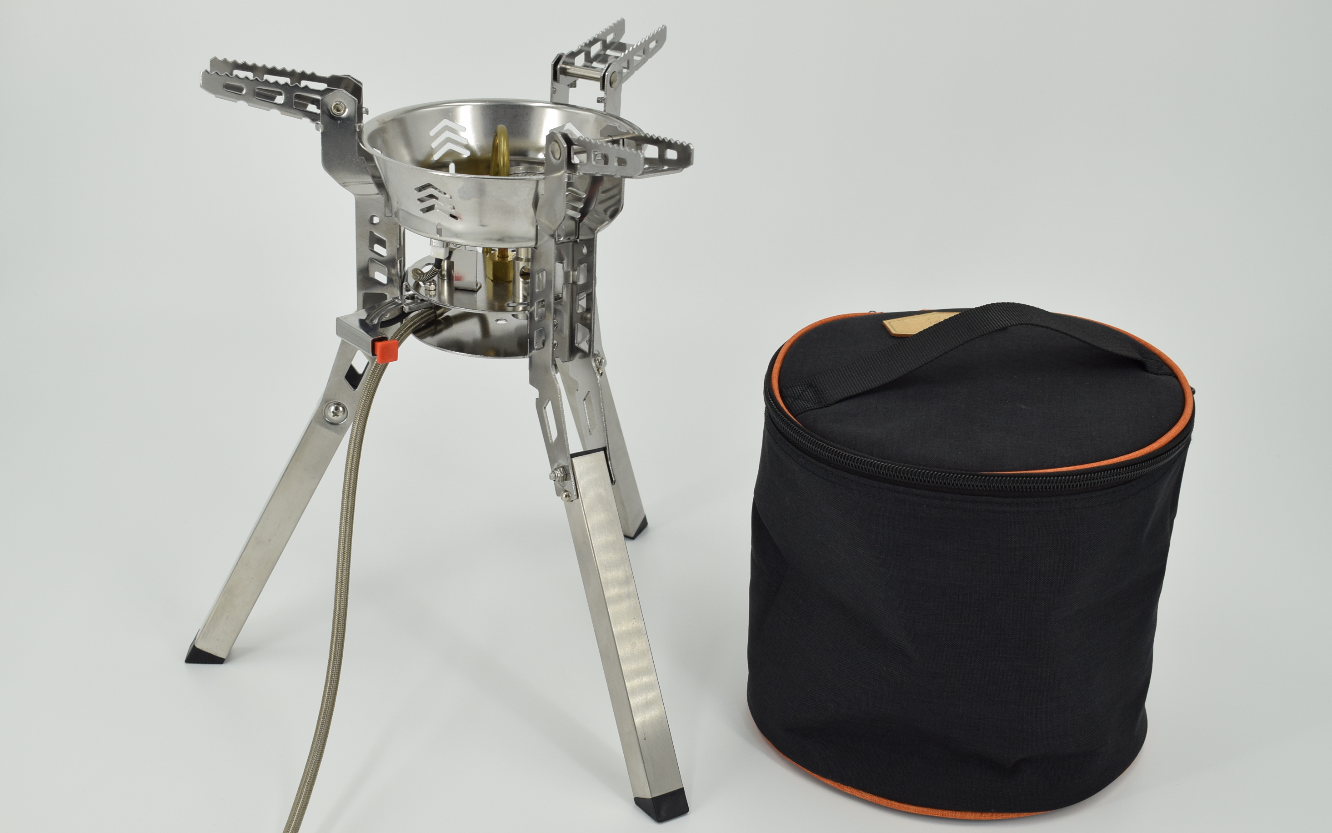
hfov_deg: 40.3
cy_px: 442
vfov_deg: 25.8
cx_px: 655
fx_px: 1815
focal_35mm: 50
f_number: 8
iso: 400
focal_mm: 32
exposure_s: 1/200
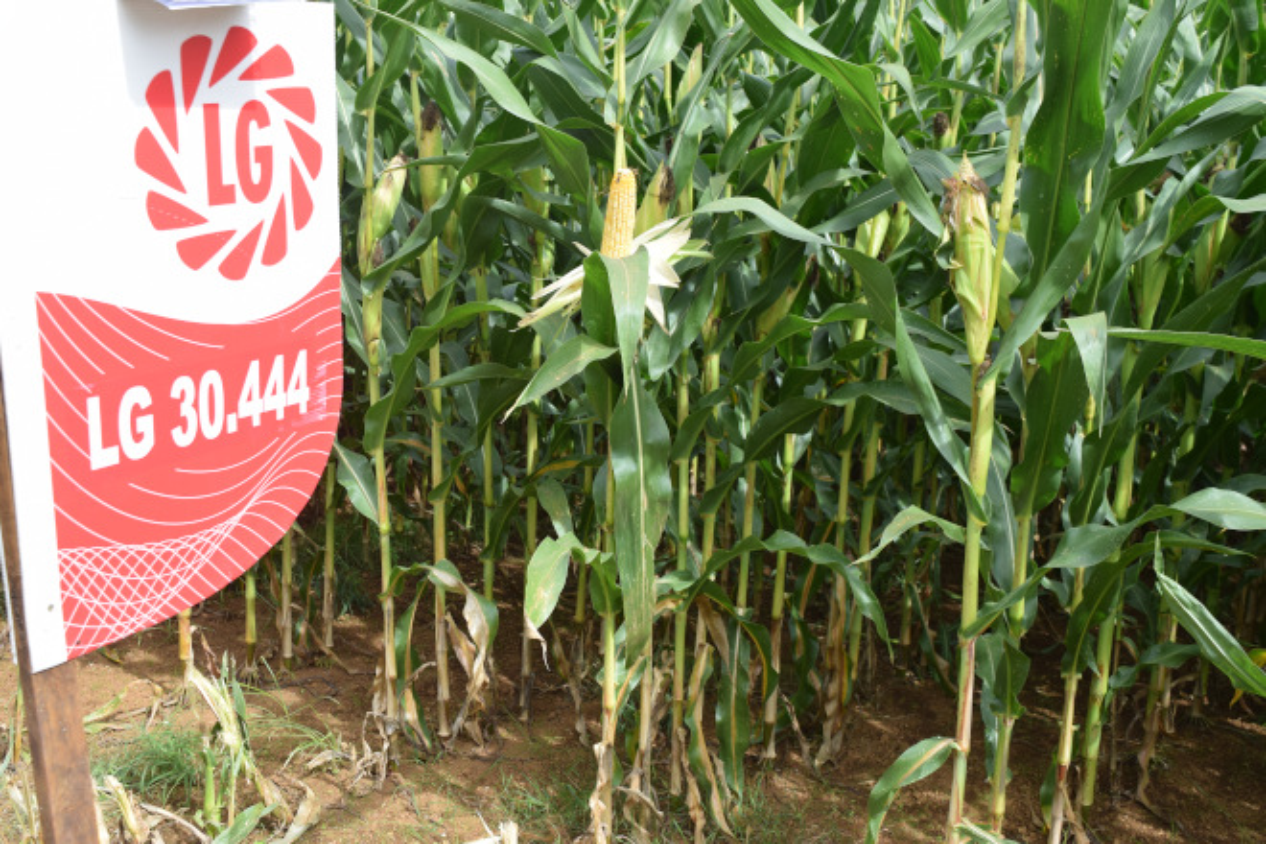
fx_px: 1371
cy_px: 422
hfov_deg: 49.6
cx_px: 633
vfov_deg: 34.2
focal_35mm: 39
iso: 200
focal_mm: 26
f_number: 9
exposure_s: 1/320
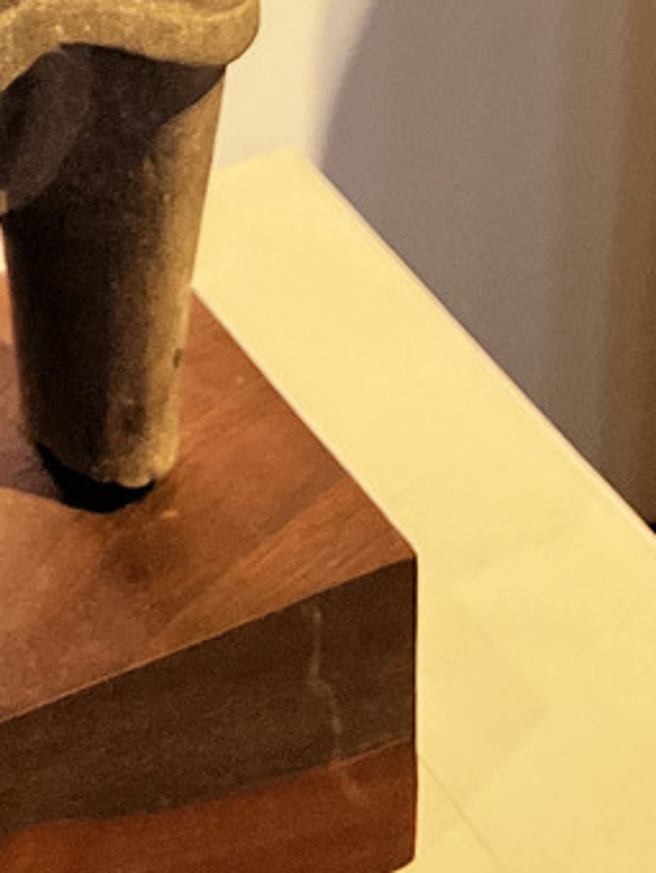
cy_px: -853
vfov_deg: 13.8
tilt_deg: -17.2
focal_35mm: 122
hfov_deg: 12.0
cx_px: -41
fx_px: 3081
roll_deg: +0.5
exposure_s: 1/121
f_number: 1.5
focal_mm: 5.7
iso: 100
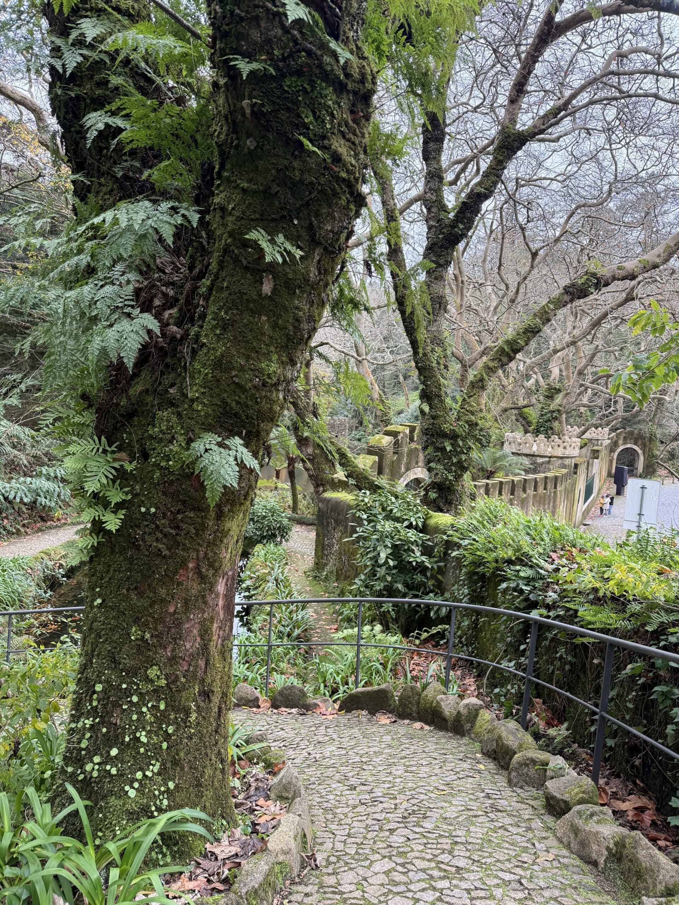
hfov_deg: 56.8
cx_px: 340
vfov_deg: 71.6
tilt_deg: -3.5
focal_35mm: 24
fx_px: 628
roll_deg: -4.2
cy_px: 452
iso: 100
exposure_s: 1/262
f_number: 1.78
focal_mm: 6.76
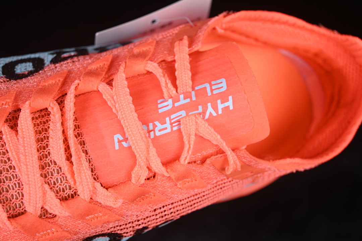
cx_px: 181
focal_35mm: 75
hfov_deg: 27.0
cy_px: 120
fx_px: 754
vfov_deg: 18.2
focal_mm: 50
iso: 160
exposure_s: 1/80
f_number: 7.1
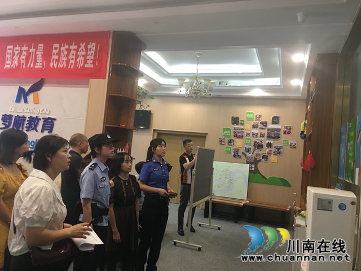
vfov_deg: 48.2
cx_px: 180
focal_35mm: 29
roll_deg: -5.8
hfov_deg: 61.7
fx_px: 302
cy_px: 136
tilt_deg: +5.5
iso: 80
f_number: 2.2
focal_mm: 4.15
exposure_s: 1/17
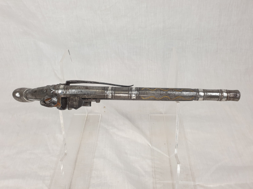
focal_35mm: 26
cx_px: 126
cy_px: 94
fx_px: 190
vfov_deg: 53.1
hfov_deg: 67.3
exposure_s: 1/100
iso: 80
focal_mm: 4.3
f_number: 2.4
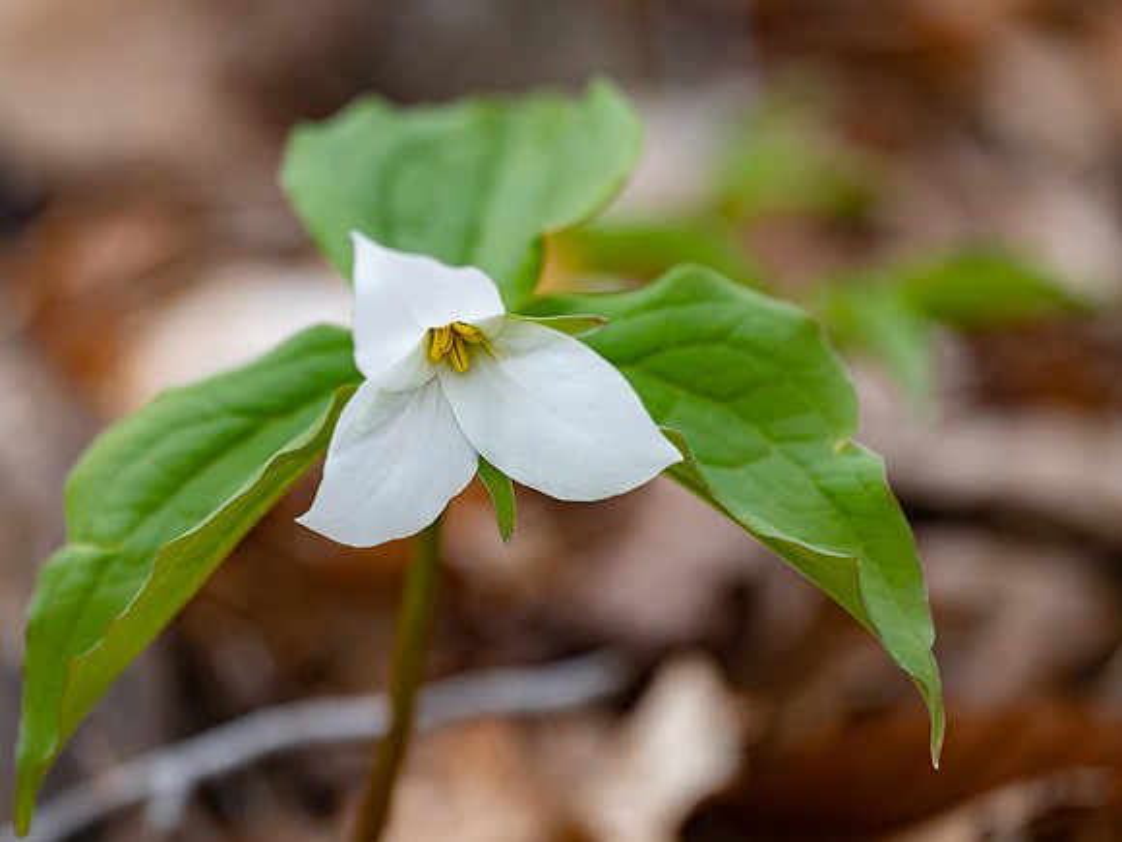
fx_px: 13952
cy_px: 350
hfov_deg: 4.6
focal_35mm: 430
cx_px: 444
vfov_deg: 3.5
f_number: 4
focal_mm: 300
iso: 160
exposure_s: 1/320
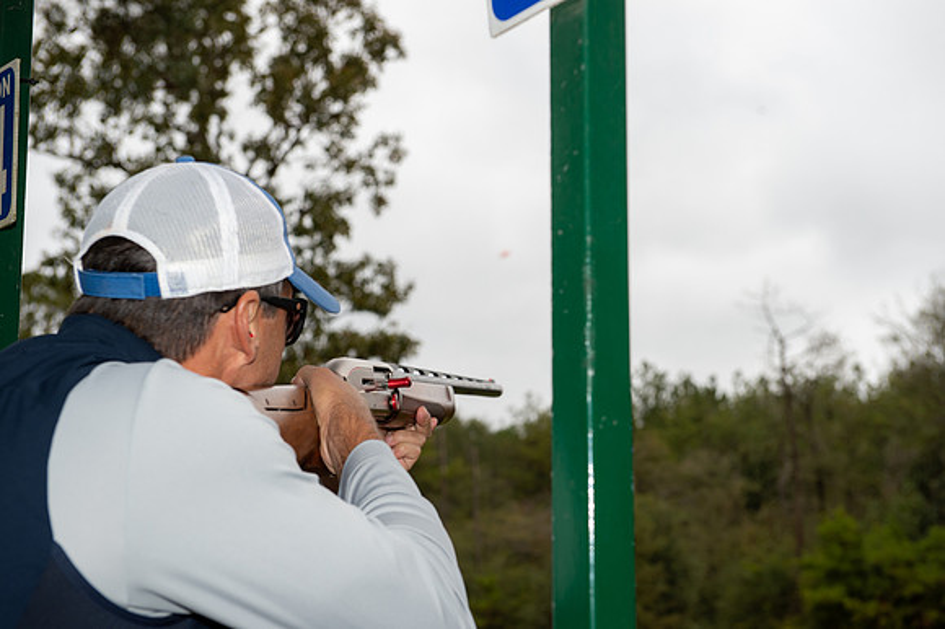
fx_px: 1731
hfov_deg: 30.5
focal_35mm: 66
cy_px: 314
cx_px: 472
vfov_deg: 20.6
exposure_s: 1/160
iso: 320
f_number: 7.1
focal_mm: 66
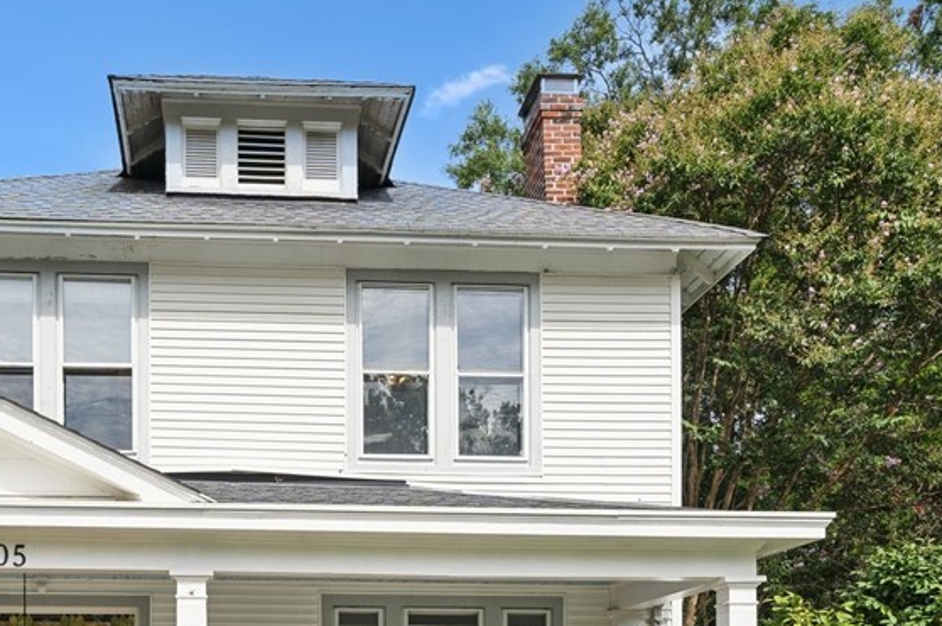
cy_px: 586
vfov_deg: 33.6
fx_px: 967
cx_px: 279
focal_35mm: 37
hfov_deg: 50.5
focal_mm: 19
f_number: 6.3
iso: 320
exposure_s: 1/640
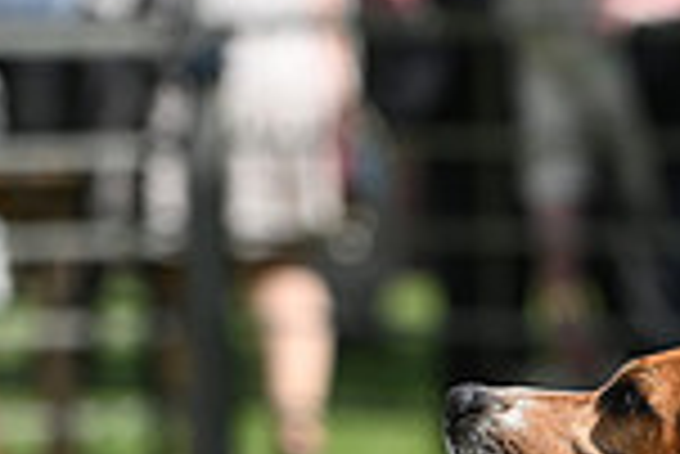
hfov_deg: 3.9
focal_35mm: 518
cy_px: 834
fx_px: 9794
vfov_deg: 2.7
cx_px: 1216
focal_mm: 135
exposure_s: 1/1250
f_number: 4.5
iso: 200
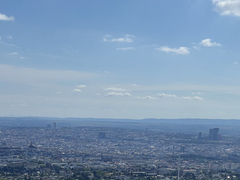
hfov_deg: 17.0
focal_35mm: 116
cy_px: 85
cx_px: 137
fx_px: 804
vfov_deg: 12.8
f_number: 2.8
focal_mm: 9
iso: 32
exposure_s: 1/2179
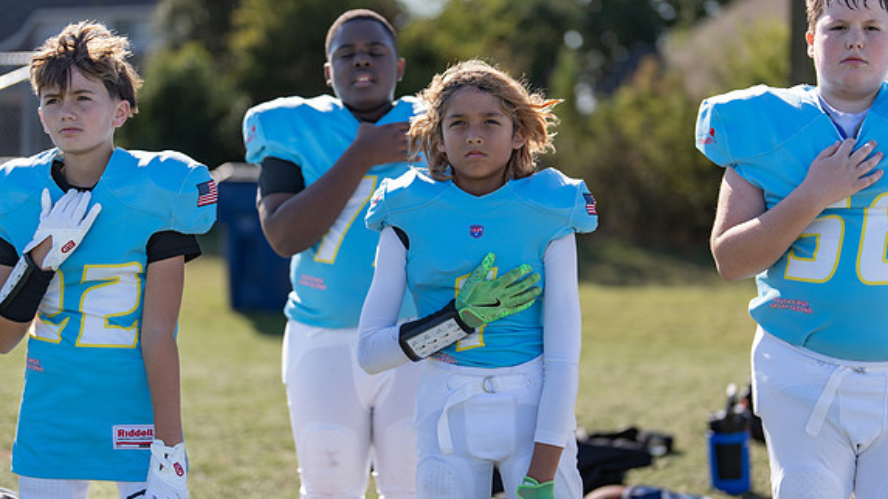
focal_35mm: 61
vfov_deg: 19.7
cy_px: 253
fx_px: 1436
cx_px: 453
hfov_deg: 34.4
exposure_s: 1/4000
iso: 100
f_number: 1.2
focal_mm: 50
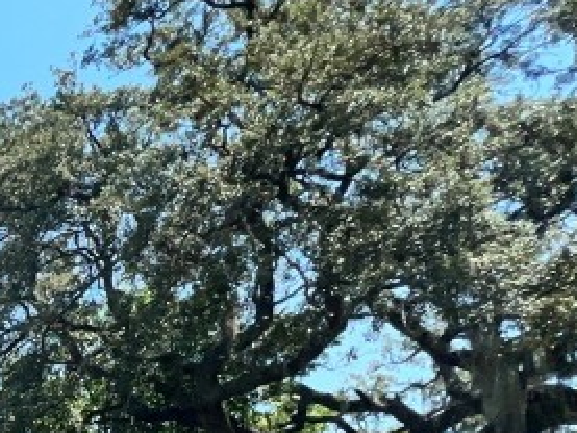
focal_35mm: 48
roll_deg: +0.4
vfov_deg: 24.0
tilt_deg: +6.9
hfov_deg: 24.6
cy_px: 647
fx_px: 800
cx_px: -383
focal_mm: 1.57
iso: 25
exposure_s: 1/1597
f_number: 1.8
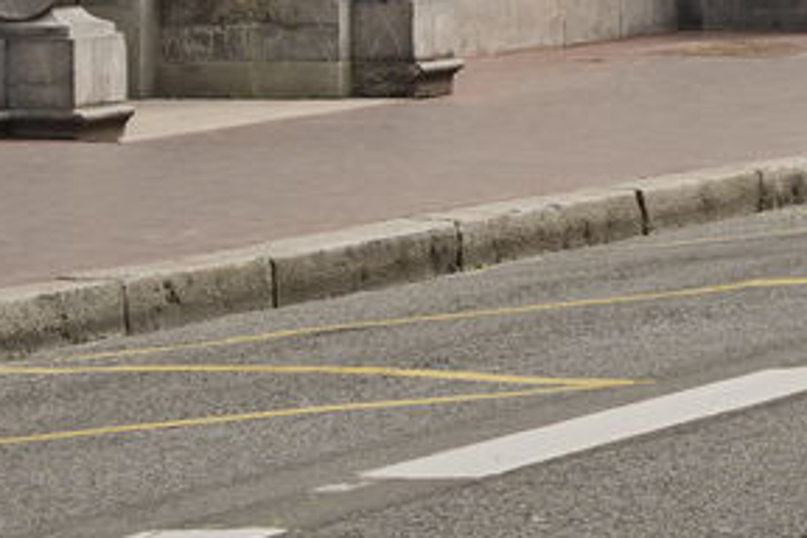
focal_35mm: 367
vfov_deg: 3.7
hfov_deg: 5.3
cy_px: -654
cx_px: 2448
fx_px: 8226
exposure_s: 1/160
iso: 100
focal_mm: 55
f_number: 8
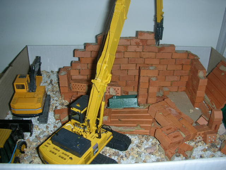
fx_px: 229
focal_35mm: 35
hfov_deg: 52.6
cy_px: 85
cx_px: 113
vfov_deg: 40.7
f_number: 3
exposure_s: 1/60.1
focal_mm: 5.8
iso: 50
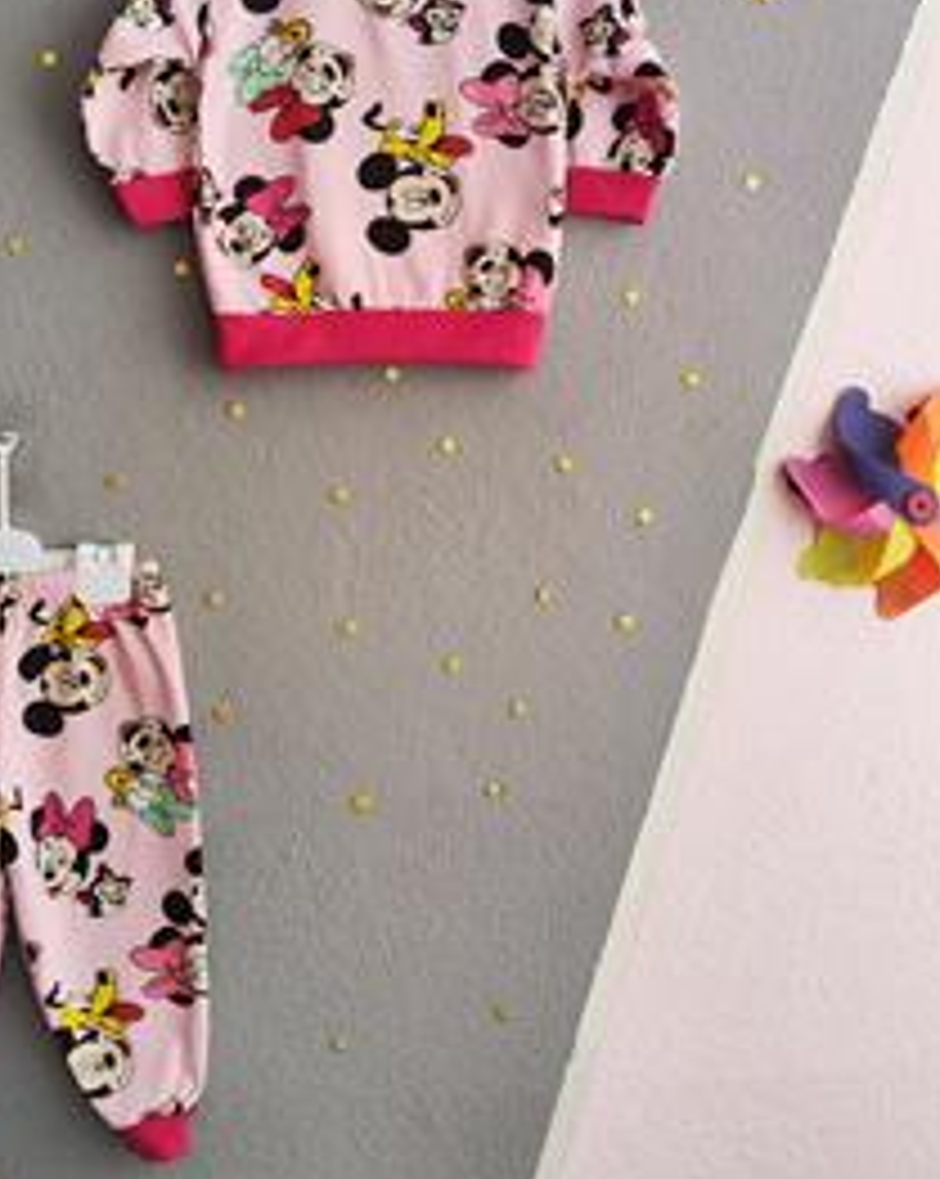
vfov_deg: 48.8
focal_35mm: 37
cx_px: 369
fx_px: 1289
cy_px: 466
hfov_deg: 39.9
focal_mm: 5.59
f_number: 1.88
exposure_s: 1/84.1
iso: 311
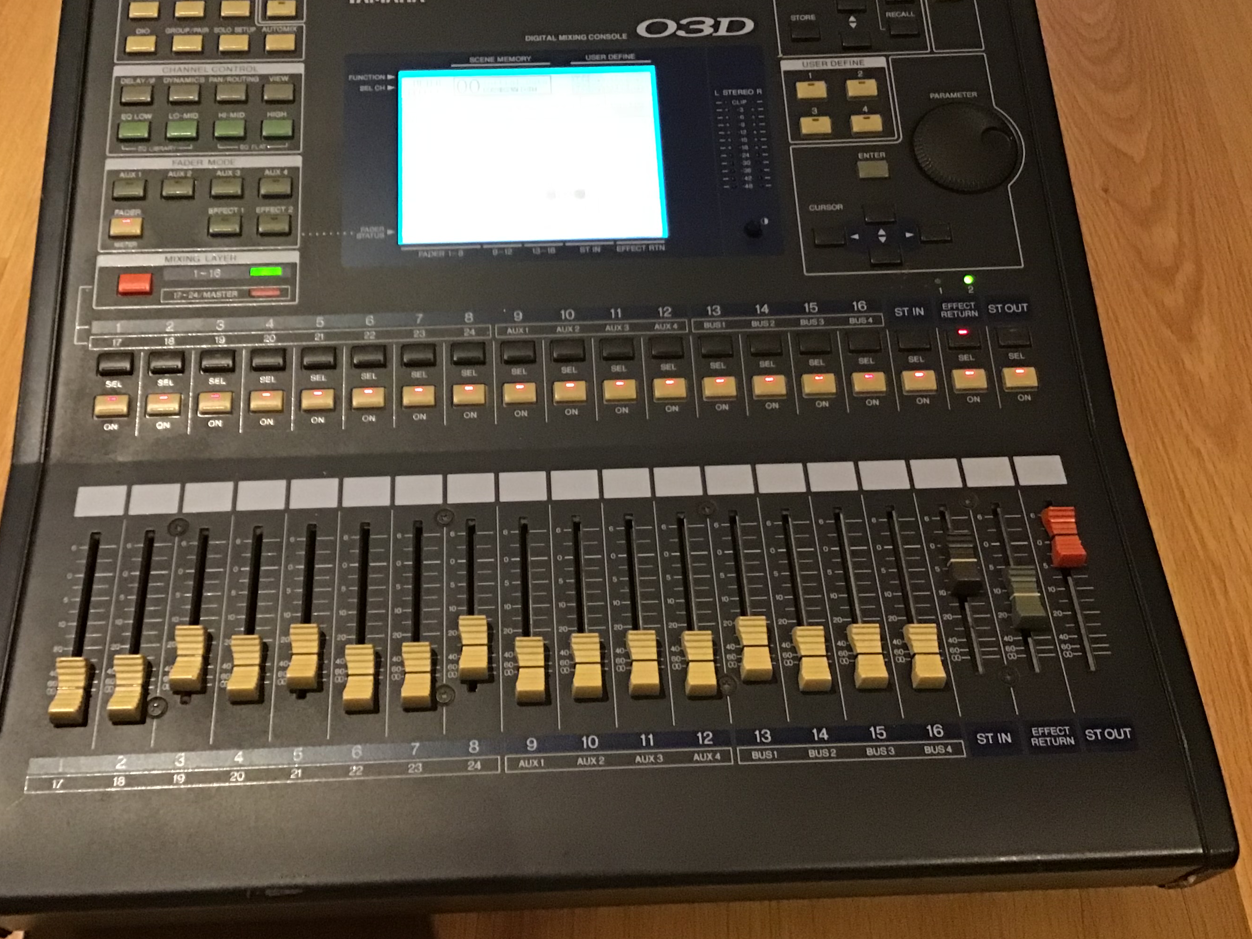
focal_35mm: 38
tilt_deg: -51.2
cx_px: 551
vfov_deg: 37.7
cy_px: 413
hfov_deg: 48.9
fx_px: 1374
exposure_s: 1/17
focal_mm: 3.3
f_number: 2.4
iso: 250
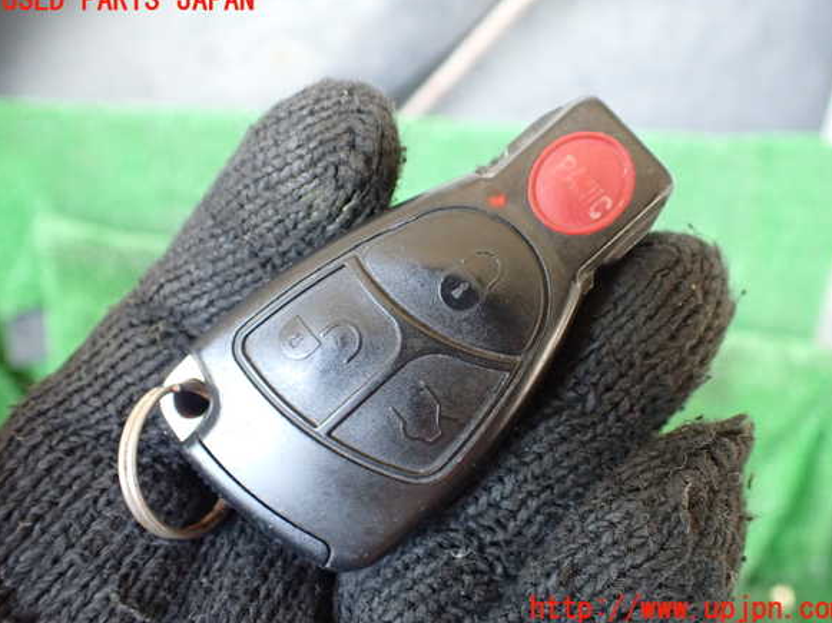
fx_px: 745
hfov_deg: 58.4
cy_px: 305
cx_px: 424
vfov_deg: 45.4
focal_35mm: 31
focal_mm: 5.4
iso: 800
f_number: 2.3
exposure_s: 1/125
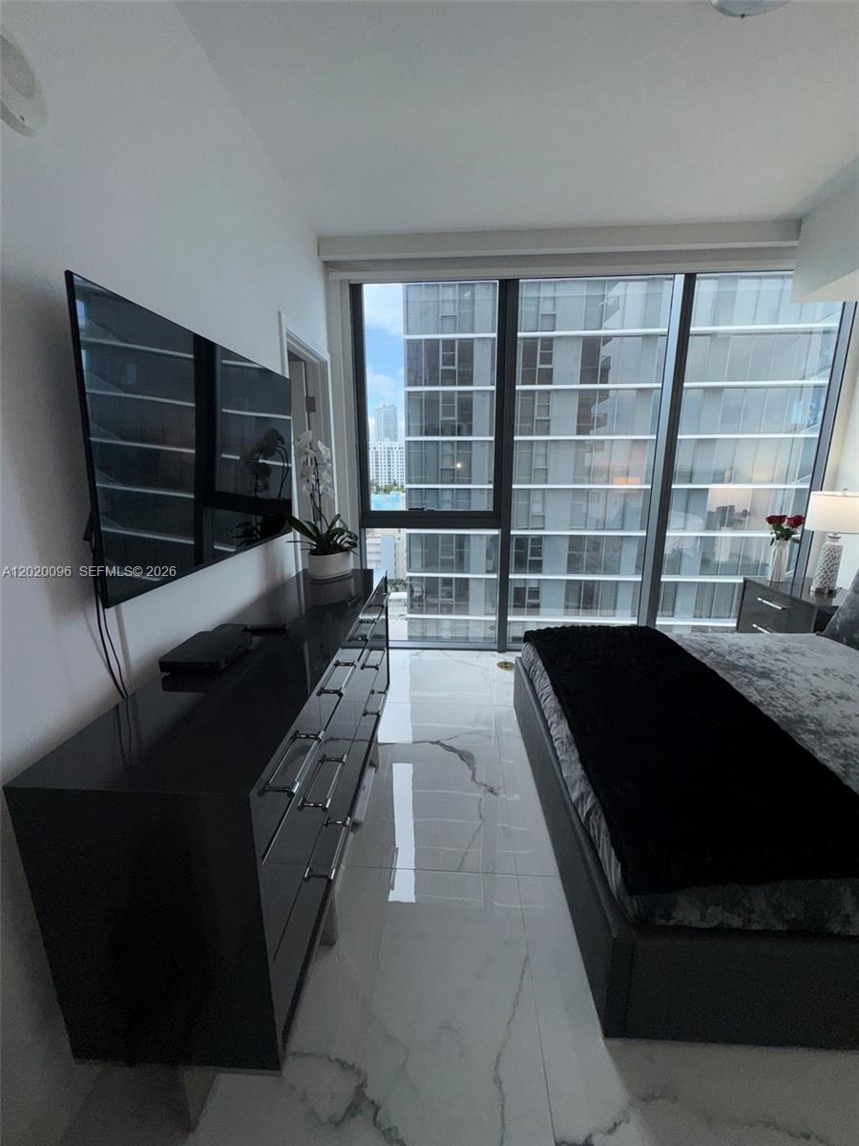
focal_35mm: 14
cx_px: 430
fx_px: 463
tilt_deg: -13.9
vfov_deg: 102.1
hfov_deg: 85.7
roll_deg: -0.5
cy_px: 573
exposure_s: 1/209
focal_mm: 2.22
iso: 32
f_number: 2.2
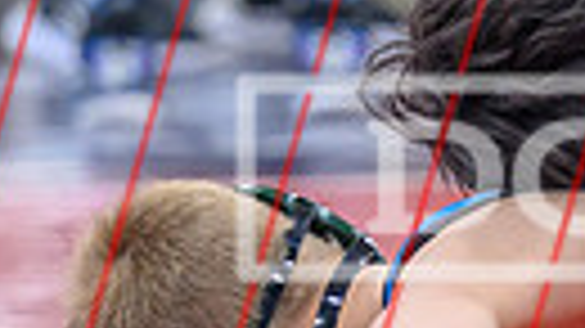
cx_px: 1064
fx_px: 12854
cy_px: 196
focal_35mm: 829
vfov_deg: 1.5
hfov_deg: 2.6
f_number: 2.8
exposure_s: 1/640
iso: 2000
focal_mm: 135
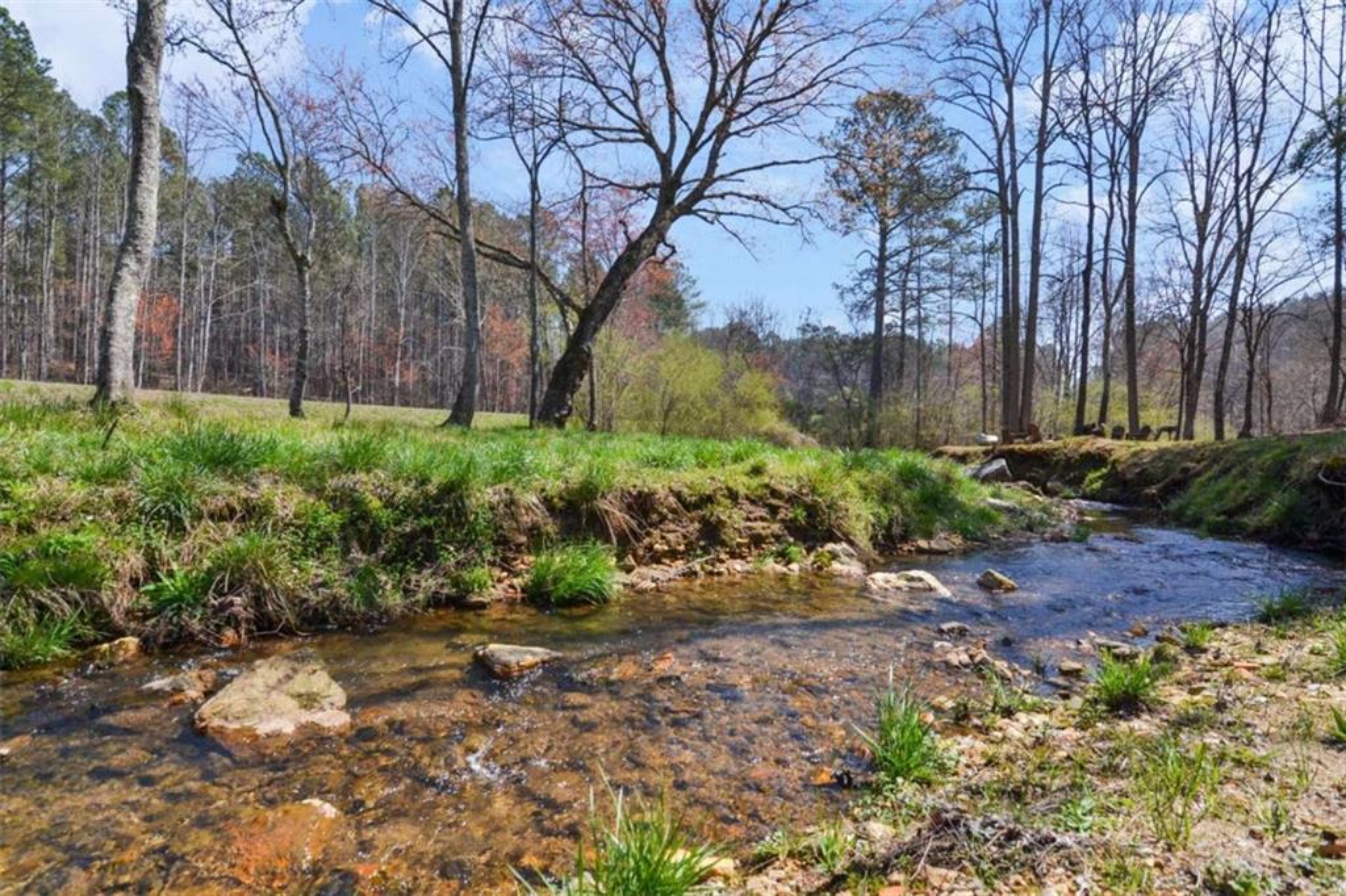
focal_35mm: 16
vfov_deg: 72.0
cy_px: 448
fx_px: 617
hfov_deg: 95.0
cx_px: 673
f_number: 8
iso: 400
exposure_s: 1/1000
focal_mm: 11
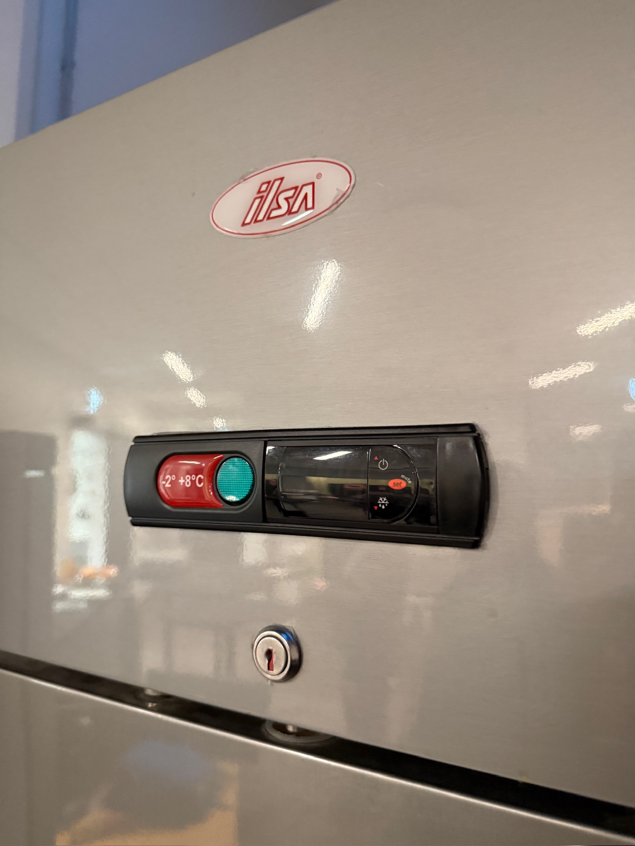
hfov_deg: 56.8
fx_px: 587
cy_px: 423
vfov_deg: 71.6
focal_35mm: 24
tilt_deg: +4.7
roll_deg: -1.4
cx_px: 318
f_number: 1.78
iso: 800
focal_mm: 6.76
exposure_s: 1/51
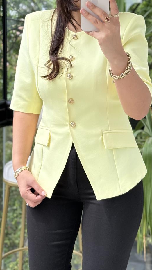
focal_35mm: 75
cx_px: 91
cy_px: 87
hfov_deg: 16.1
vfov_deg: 28.0
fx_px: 537
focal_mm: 6.76
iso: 80
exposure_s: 1/566
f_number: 1.78
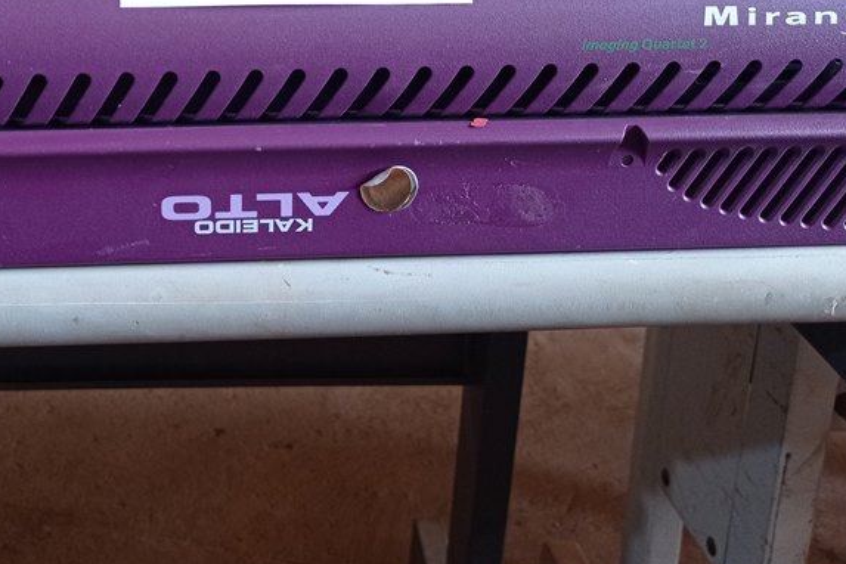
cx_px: 245
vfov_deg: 25.2
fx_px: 1222
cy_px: 59
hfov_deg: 37.5
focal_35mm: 52
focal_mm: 4.7
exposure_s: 1/30
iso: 216
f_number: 1.79
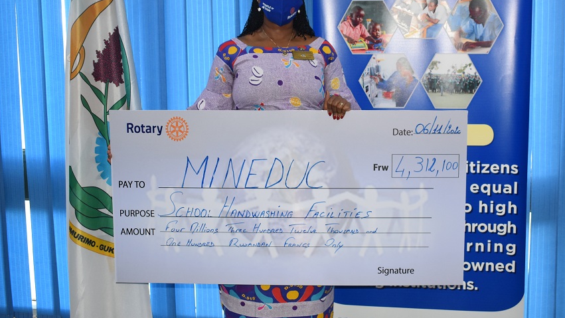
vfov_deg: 24.9
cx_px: 316
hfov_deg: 42.8
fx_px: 719
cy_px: 128
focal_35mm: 48
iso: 800
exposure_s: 1/80
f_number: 4.5
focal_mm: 26
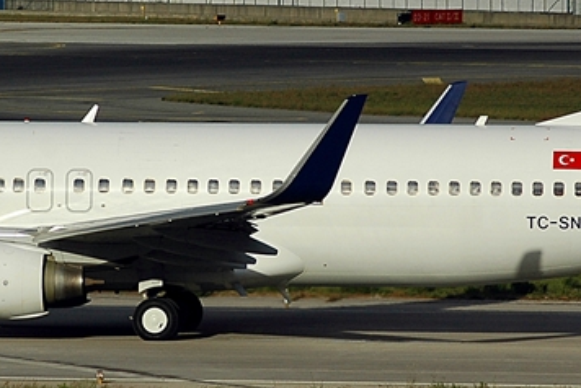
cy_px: 179
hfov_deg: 3.3
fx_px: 10102
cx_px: 181
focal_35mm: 625
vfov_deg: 2.2
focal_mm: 145
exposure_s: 1/1000
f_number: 8
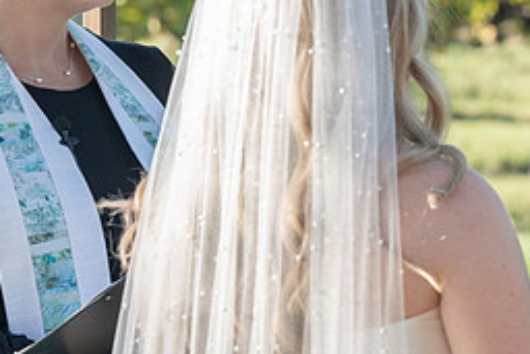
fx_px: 4640
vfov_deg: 4.4
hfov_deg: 6.5
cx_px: 678
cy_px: 217
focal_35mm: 315
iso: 500
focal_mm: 115
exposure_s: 1/320
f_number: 5.6
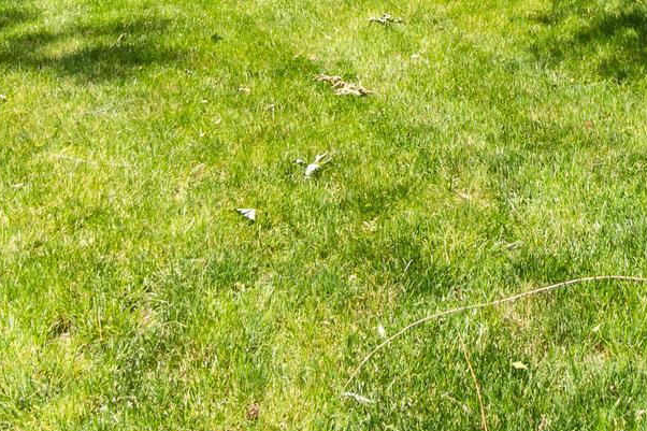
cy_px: -264
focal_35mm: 51
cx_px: 547
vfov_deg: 21.1
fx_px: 916
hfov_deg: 37.1
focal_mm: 10
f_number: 9
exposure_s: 1/80
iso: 160
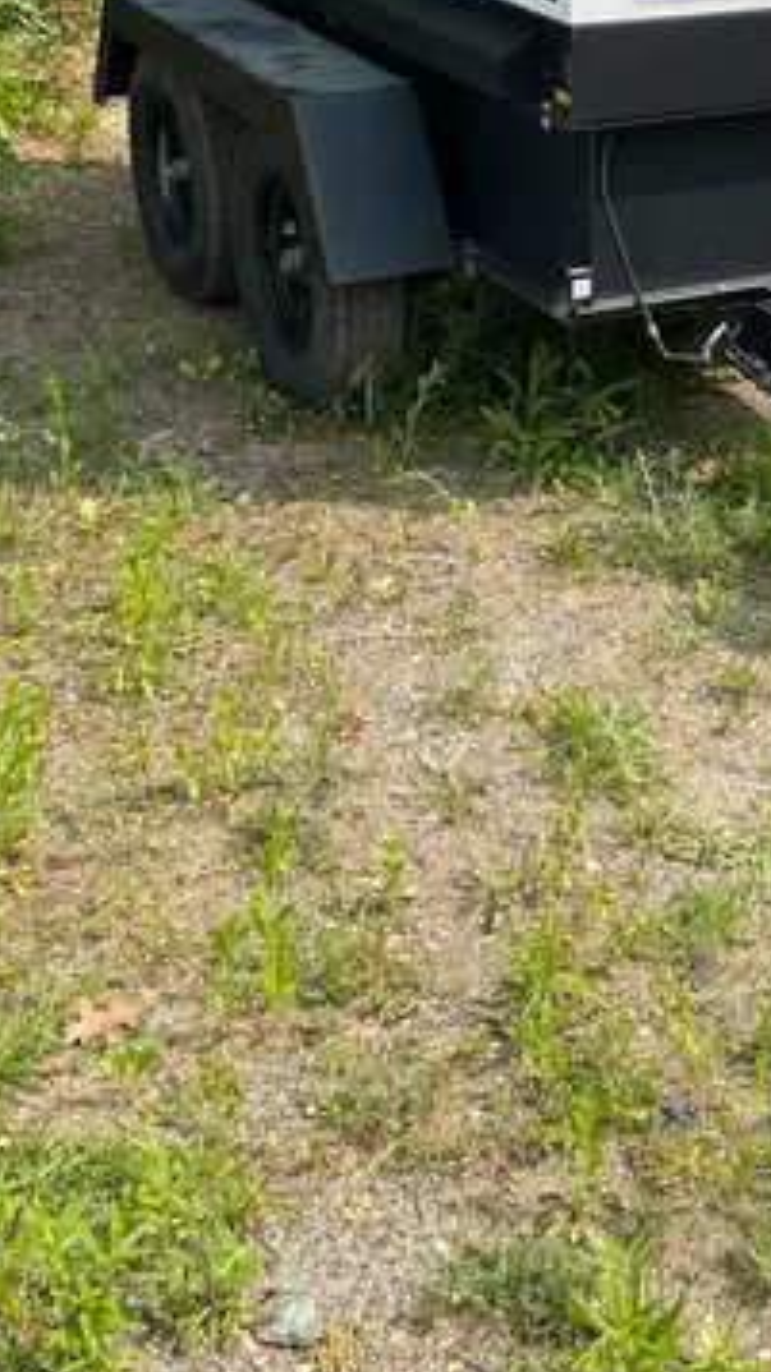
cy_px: 190
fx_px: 2111
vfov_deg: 34.4
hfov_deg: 20.4
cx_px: 644
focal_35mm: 58
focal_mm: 4.25
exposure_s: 1/1447
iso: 32
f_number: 1.8
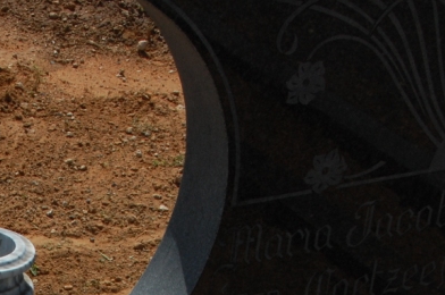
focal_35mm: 137
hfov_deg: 14.7
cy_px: 314
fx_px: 1694
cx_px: -24
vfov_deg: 9.9
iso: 400
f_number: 18
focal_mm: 35
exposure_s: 1/320
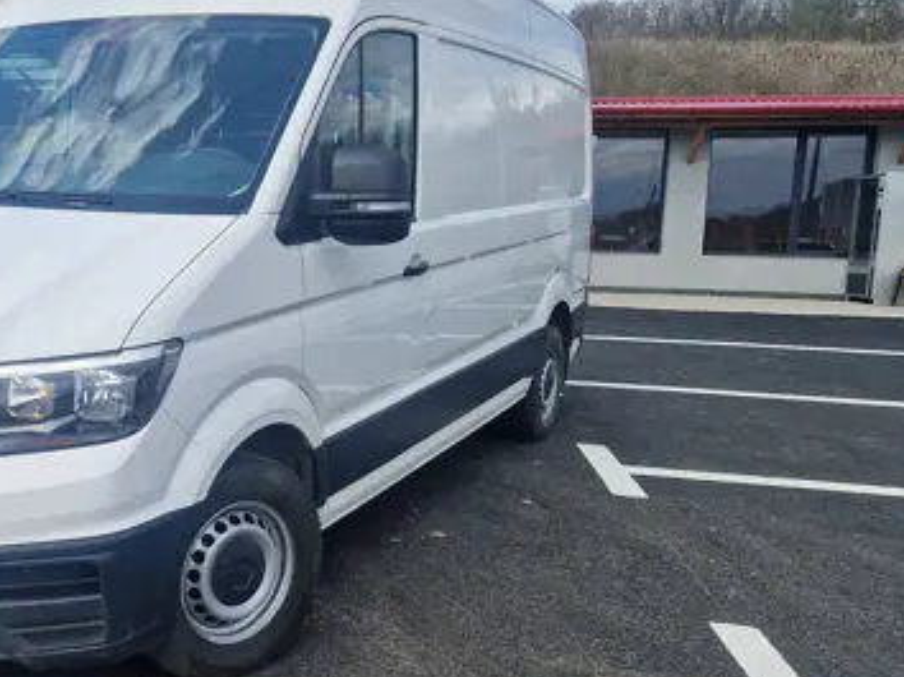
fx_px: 1018
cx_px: 227
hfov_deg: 46.2
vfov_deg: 36.8
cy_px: 350
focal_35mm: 39
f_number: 1.8
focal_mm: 5.4
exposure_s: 1/1608
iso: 50
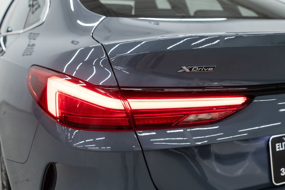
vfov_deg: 31.9
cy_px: 95
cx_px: 142
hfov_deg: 46.4
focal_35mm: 42
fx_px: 333
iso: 200
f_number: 3.2
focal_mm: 28
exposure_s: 1/50
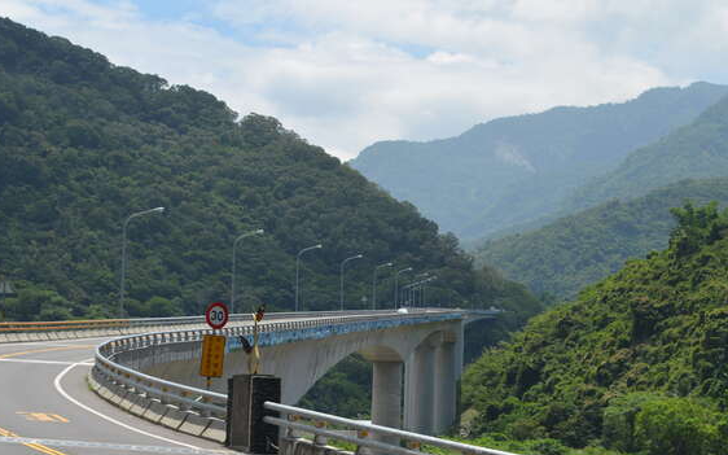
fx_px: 1896
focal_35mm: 96
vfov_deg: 13.7
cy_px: 213
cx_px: 358
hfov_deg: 21.7
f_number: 8
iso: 100
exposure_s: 1/250
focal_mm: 55
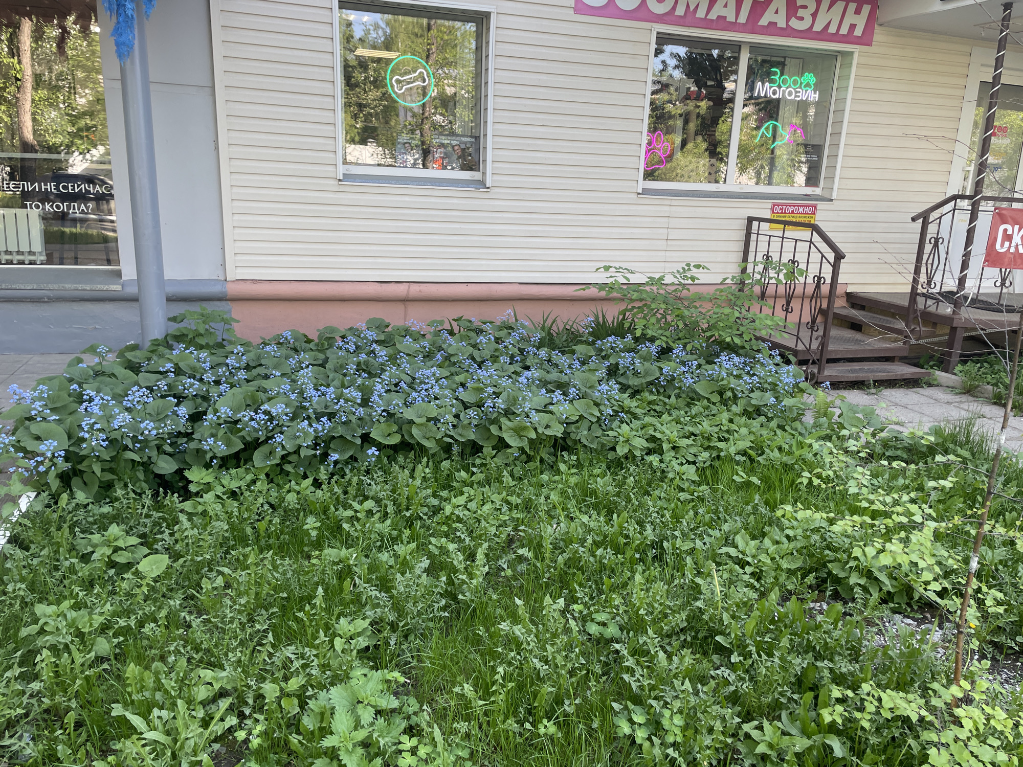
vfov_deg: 53.1
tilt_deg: -15.2
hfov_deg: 67.3
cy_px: 384
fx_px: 768
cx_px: 512
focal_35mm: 26
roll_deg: -3.3
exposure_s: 1/194
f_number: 1.6
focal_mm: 4.2
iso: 32
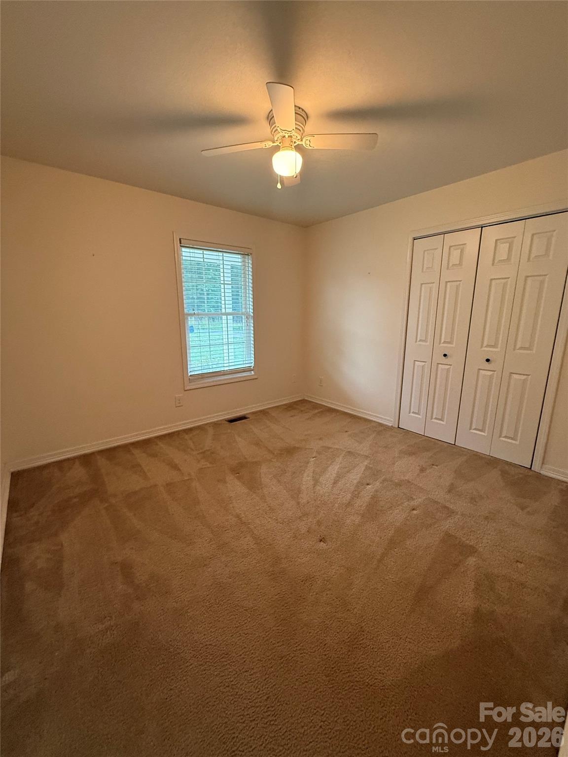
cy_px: 378
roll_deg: -0.7
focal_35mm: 14
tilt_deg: -11.8
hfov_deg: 85.7
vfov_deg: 102.1
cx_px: 284
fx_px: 306
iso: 500
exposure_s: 1/60
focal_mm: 2.22
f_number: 2.2
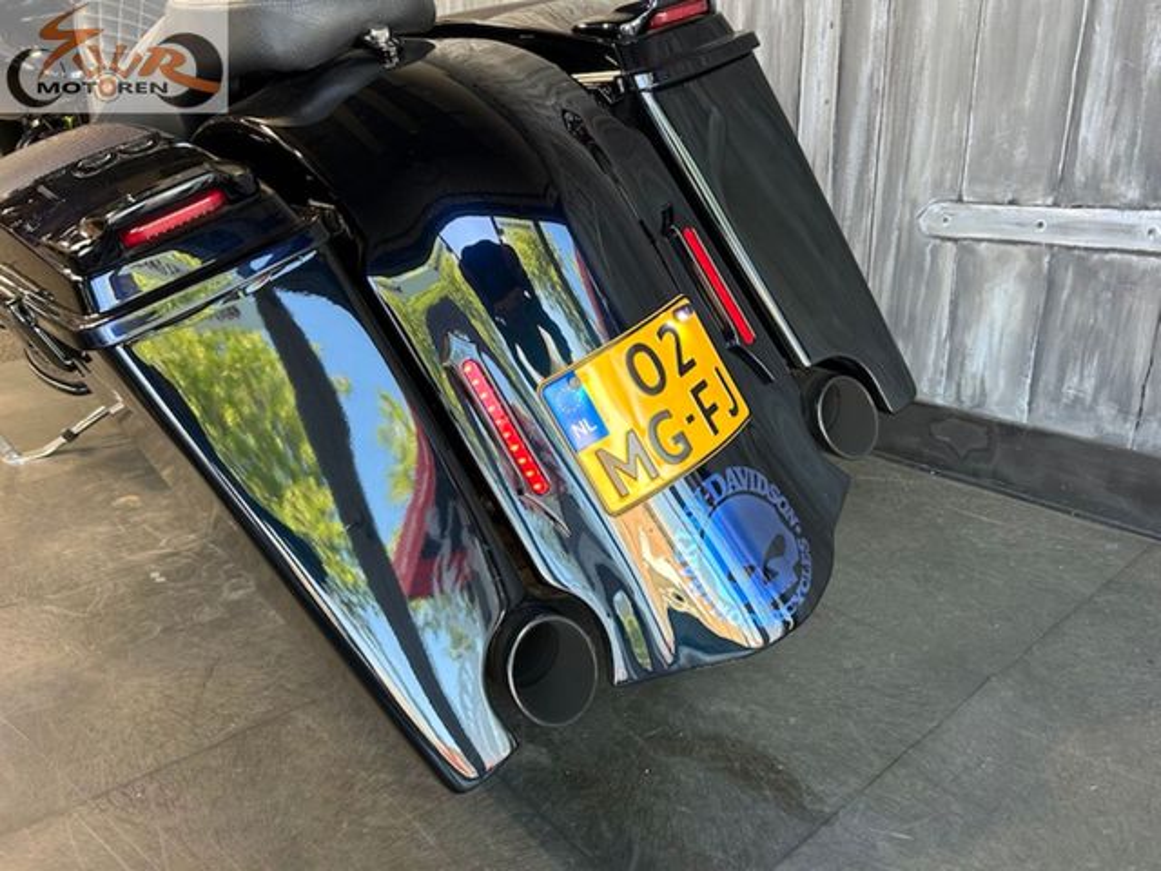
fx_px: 872
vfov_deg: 53.1
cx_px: 580
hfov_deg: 67.3
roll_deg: +1.9
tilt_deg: -19.9
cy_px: 436
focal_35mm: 26
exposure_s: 1/100
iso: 100
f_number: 1.5
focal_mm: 5.7
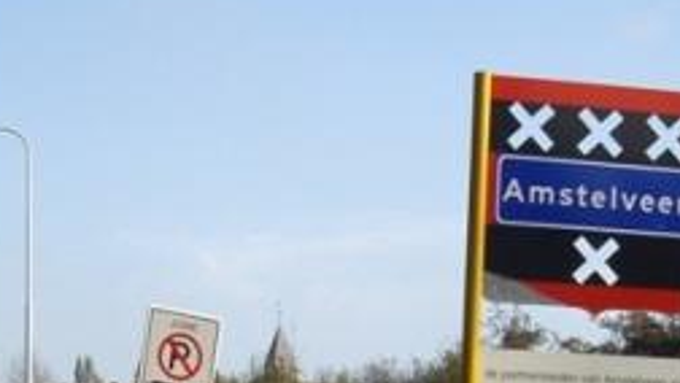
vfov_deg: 11.6
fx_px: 1894
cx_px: 130
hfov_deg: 20.1
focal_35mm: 105
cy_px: 181
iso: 64
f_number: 2.8
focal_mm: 7.9
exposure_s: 1/640
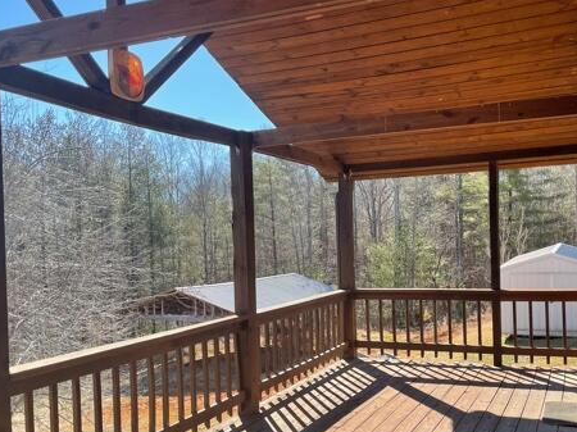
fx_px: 616
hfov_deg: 50.0
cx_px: 333
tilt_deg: -1.3
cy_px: 267
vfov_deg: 38.4
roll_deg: +2.3
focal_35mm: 37
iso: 32
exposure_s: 1/1125
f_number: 1.6
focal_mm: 4.2
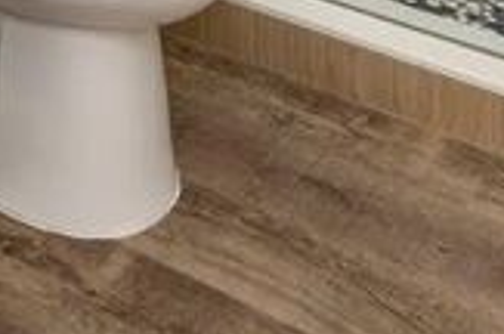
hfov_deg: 21.9
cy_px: -614
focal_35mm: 88
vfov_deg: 11.1
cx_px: -53
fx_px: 1230
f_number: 9
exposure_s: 1/50
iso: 125
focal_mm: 14
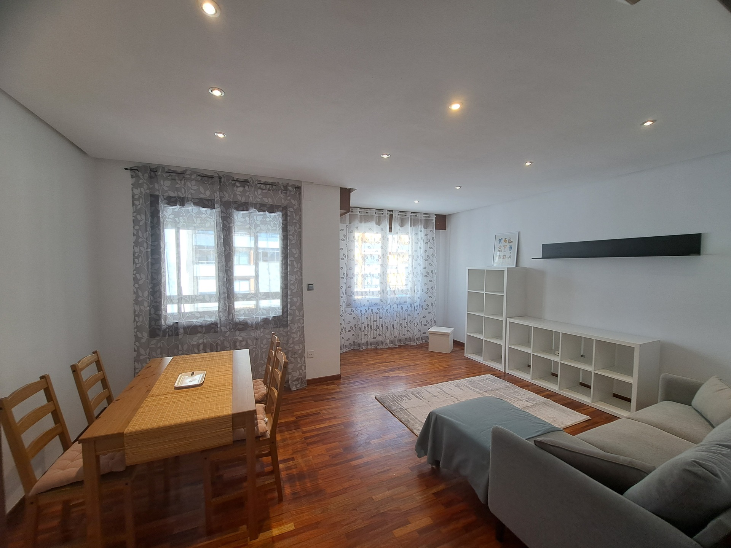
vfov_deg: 89.9
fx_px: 275
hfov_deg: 106.2
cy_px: 274
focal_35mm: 13
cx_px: 366
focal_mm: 1.74
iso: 50
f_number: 2.2
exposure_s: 1/40
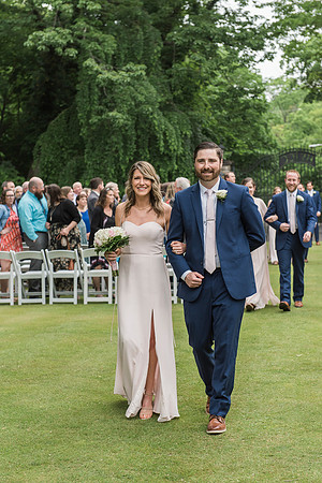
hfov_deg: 19.5
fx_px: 939
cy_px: 242
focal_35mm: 70
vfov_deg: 28.8
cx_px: 161
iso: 800
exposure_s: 1/640
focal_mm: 70
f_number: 4.5
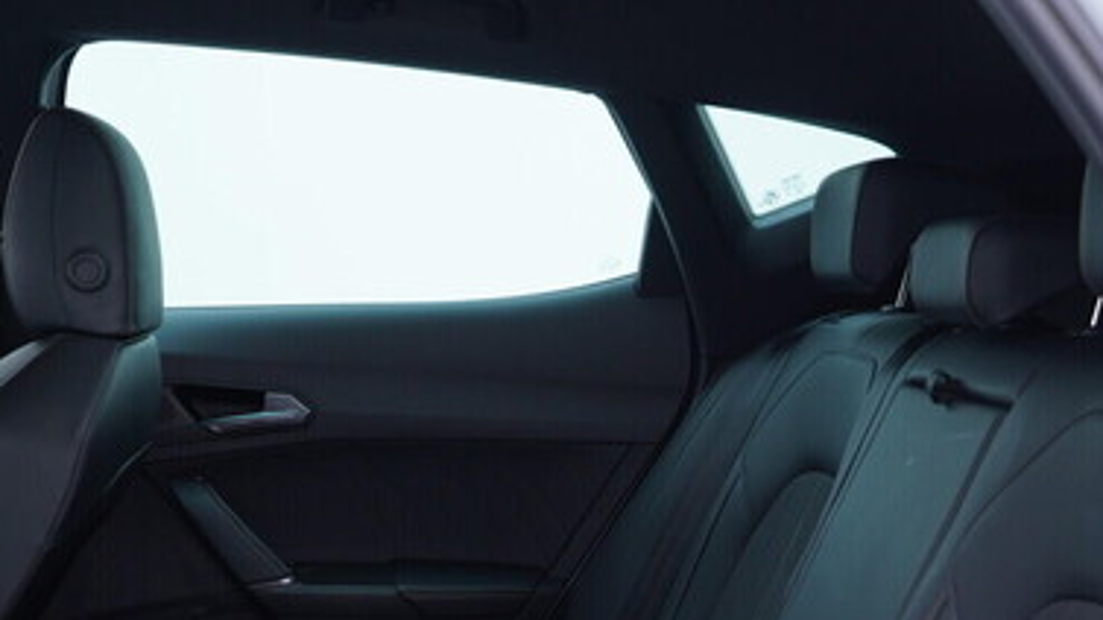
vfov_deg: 21.6
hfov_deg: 37.7
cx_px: 661
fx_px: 1608
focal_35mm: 55
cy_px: 464
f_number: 2.8
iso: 160
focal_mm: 24
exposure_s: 1/40
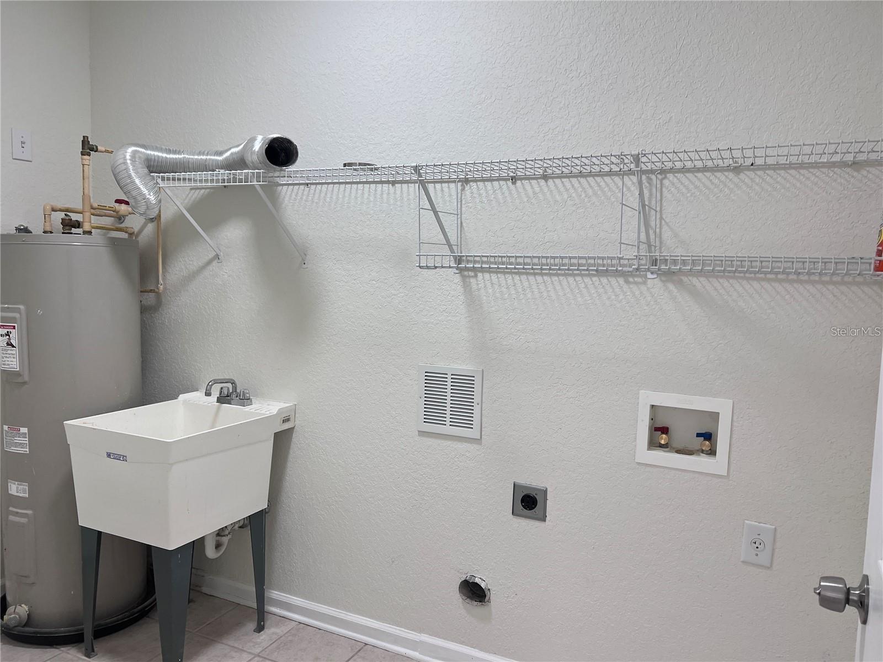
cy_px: 331
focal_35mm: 26
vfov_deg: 53.1
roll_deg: -1.6
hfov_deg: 67.3
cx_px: 442
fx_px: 663
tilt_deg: -5.2
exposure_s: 1/120
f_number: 1.5
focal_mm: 5.7
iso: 64
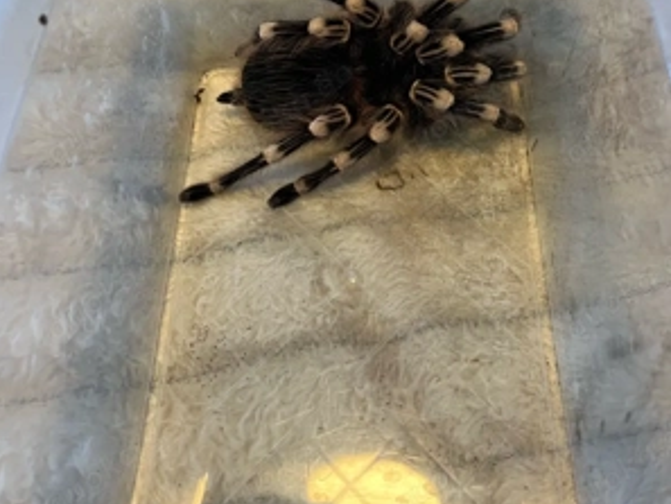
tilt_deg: -61.7
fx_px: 679
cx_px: 334
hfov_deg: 52.6
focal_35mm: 35
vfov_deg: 39.8
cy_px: 138
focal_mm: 5.1
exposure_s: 1/50
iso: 200
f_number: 1.6
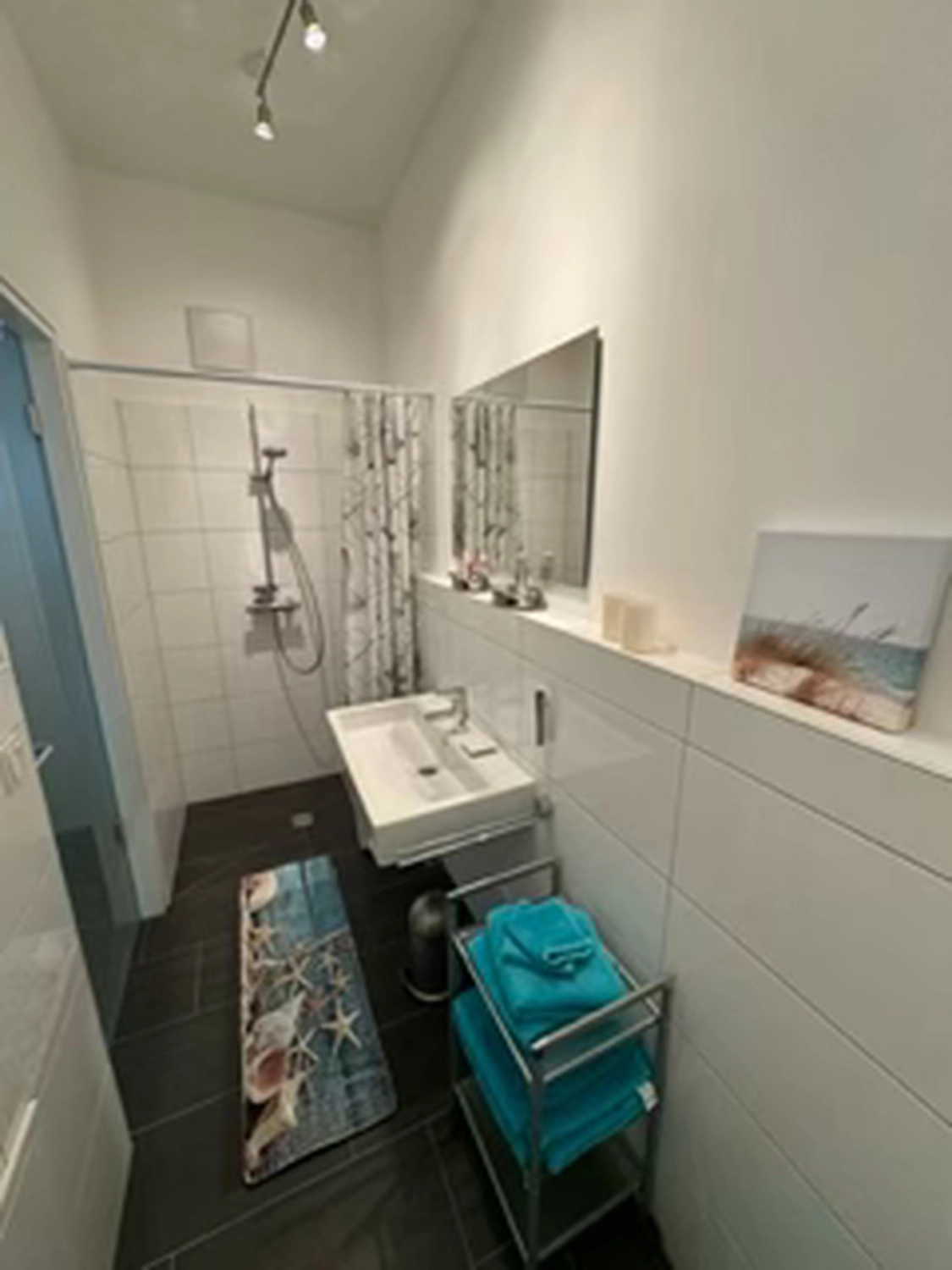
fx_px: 513
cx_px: 476
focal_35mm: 14
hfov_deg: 85.7
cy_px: 635
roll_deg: +0.7
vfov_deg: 102.1
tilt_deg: -14.6
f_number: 2.2
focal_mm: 2.22
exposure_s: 1/100
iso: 200
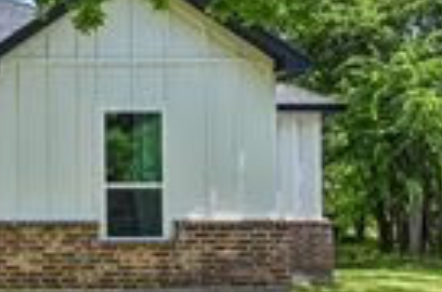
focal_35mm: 70
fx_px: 857
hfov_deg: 23.4
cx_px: -214
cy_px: 135
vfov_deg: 19.4
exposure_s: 1/640
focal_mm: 19
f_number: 8
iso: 400
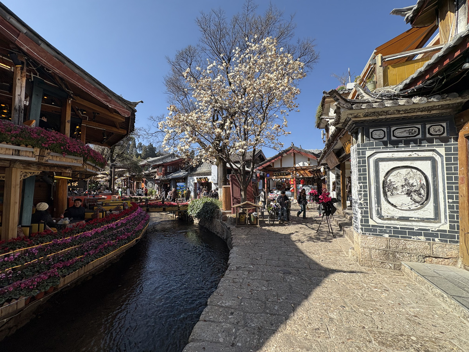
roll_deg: +0.3
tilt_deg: +3.3
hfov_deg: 102.1
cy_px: 176
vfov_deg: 85.7
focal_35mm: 14
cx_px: 234
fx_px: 190
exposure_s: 1/879
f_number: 2.2
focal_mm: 2.22
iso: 40
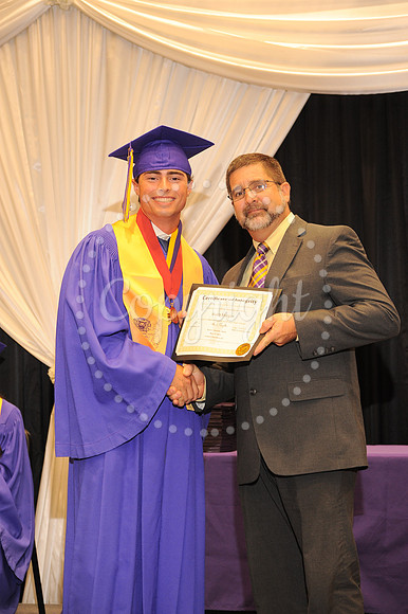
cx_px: 204
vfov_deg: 23.9
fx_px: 1447
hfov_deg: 16.1
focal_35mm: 85
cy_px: 307
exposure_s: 1/60
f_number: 5.6
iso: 1250
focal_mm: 85
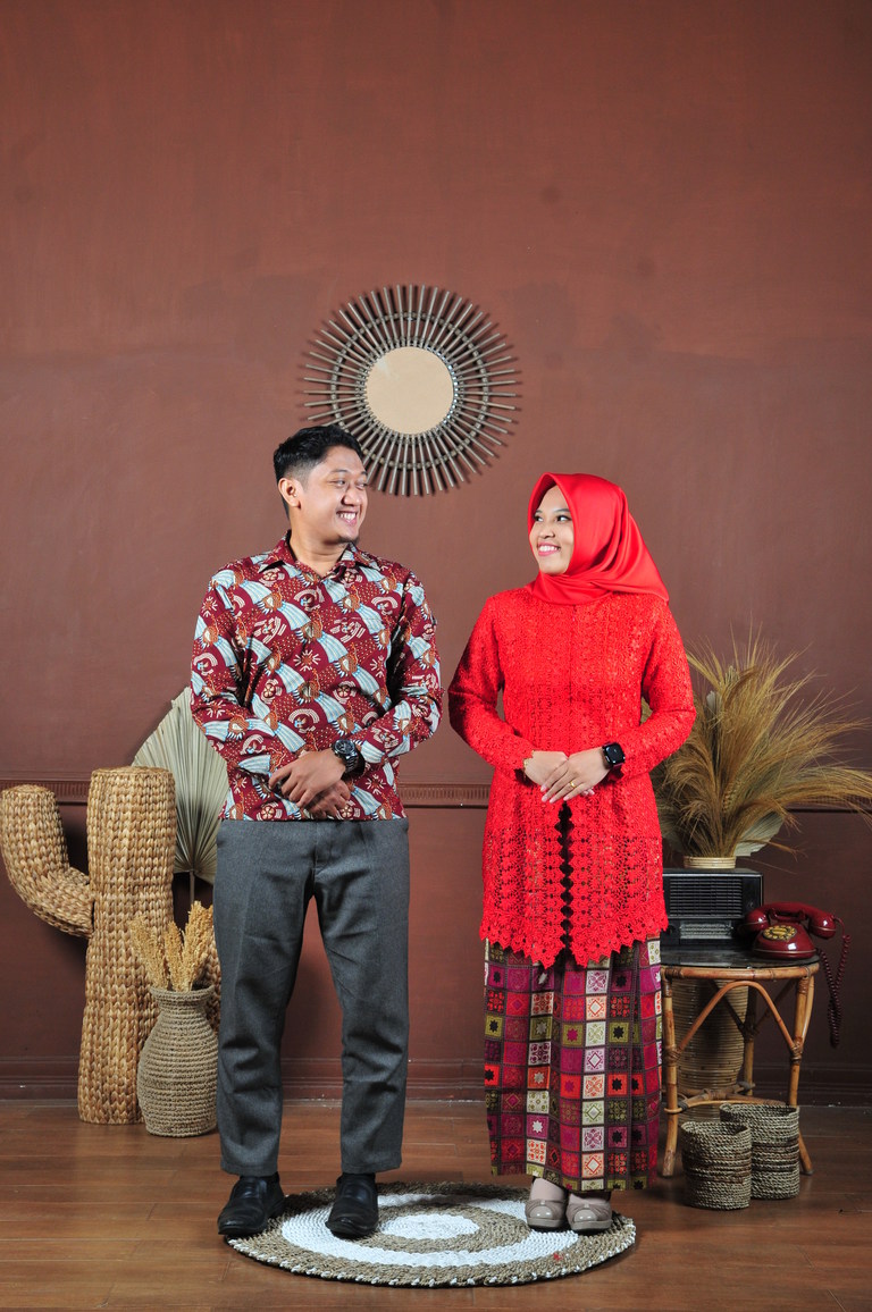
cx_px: 436
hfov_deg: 25.7
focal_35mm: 52
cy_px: 656
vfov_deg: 37.9
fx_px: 1912
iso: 320
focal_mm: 35
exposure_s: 1/125
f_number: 8
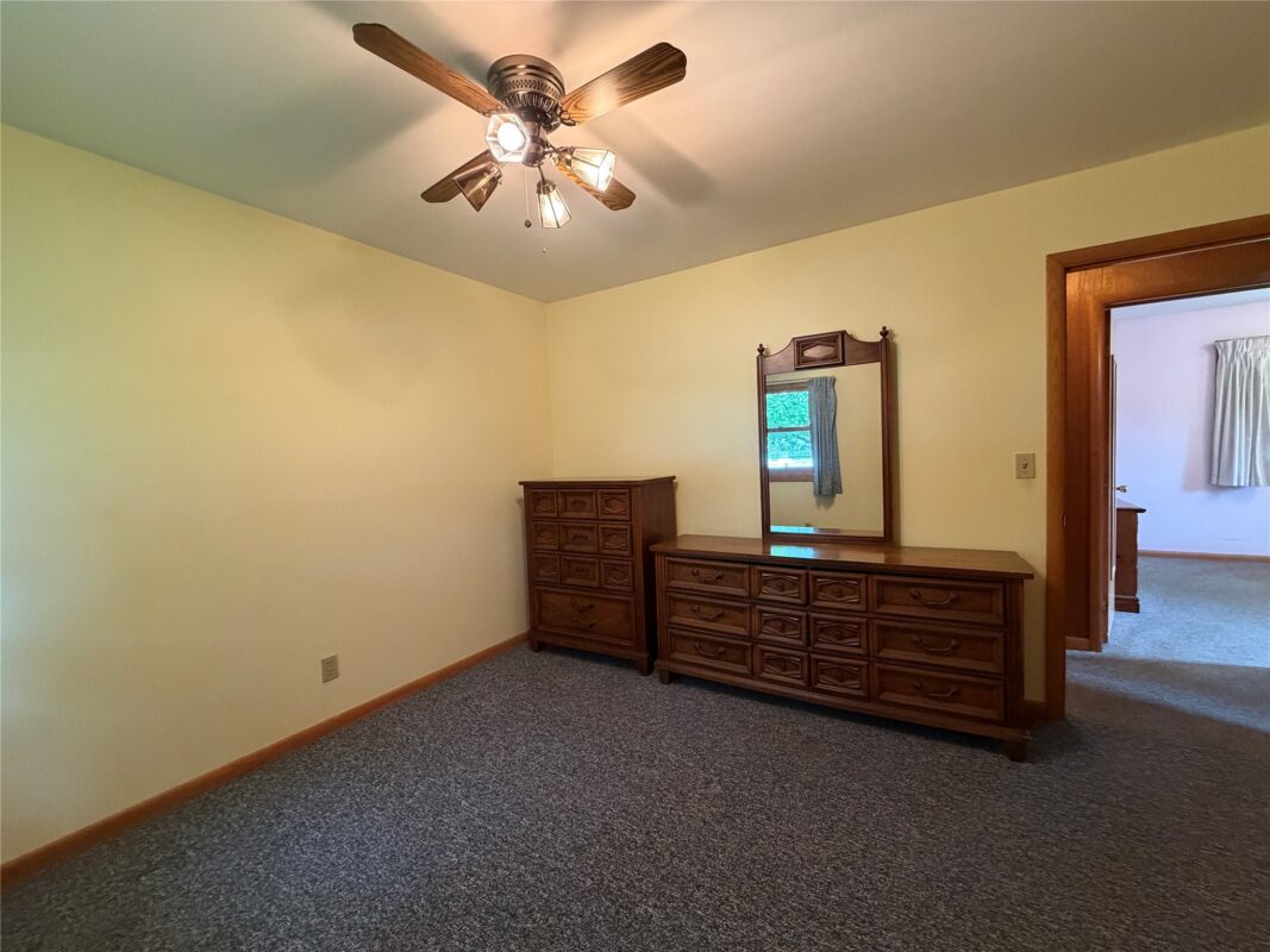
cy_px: 476
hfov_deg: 102.1
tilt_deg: -2.8
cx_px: 635
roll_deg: +2.5
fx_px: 514
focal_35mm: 14
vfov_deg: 85.7
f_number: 2.2
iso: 500
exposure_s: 1/60
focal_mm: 2.22
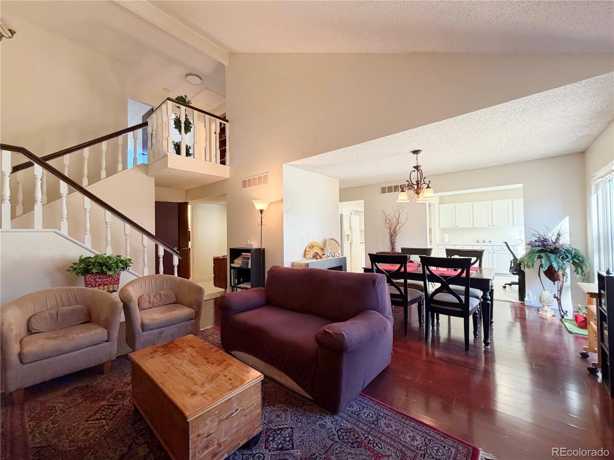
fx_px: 248
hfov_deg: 102.1
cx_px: 307
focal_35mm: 14
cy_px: 230
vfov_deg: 85.7
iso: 320
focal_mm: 2.2
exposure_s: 1/120
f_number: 2.2
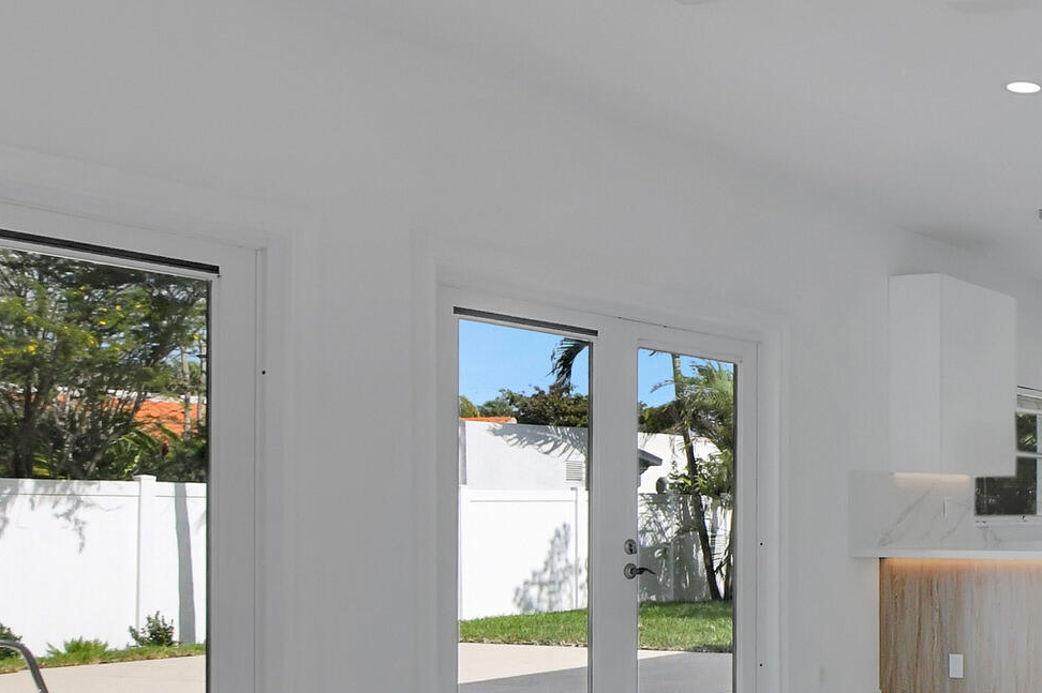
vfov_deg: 32.8
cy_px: 503
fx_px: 1157
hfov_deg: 36.2
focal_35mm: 40
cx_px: 1283
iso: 1000
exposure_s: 1/250
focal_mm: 10
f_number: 9
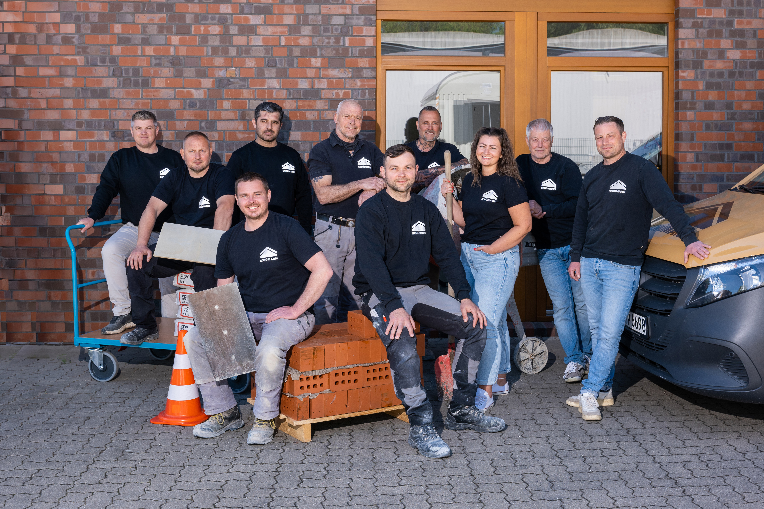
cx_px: 382
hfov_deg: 44.5
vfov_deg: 30.5
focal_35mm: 44
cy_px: 254
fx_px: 934
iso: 200
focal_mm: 42
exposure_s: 1/200
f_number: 8
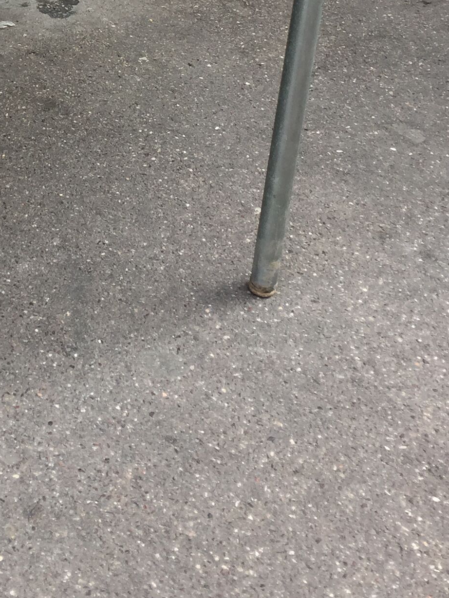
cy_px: -104
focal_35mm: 77
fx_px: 1331
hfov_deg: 18.2
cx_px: -77
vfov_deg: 23.3
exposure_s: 1/178
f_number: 2.2
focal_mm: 4.15
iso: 32
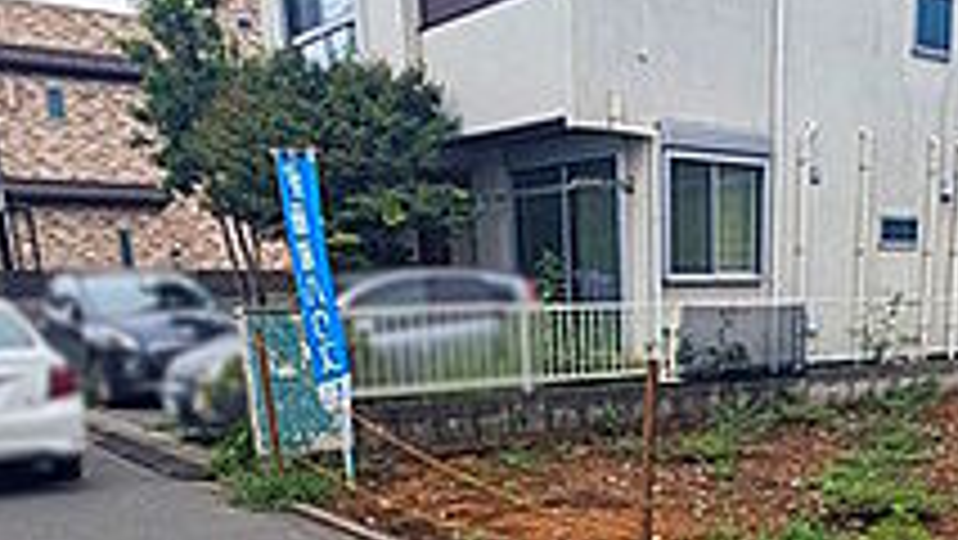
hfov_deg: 46.0
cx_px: 697
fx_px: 1093
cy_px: 626
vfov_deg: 25.3
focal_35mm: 43
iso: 49
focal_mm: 1.83
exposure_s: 1/430
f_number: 2.2
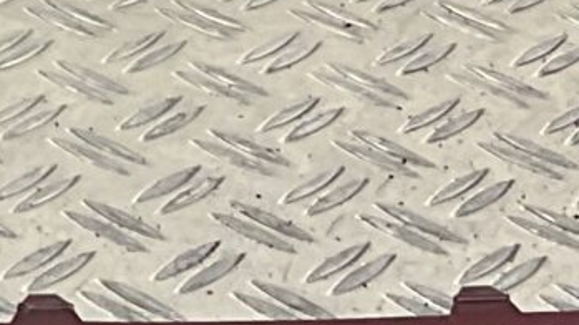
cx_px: -350
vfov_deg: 4.9
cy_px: -685
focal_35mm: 232
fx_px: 3560
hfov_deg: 9.0
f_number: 1.8
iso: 32
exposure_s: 1/120
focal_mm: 3
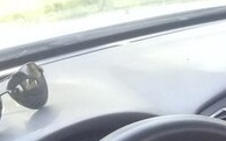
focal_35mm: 112
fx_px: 689
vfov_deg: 10.9
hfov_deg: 17.5
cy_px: 250
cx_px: 289
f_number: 2.2
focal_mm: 3.3
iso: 64
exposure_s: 1/33
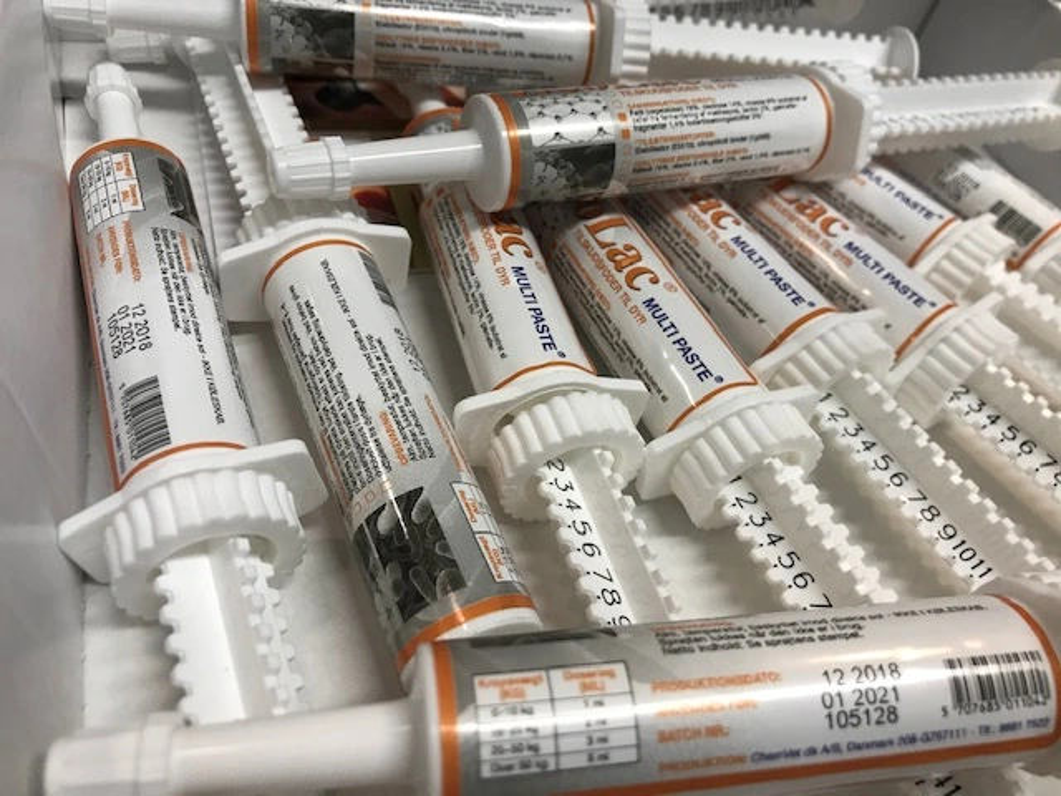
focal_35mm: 28
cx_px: 530
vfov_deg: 49.7
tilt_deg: -45.0
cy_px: 398
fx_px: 858
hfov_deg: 63.4
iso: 25
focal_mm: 3.99
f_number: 1.8
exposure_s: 1/33
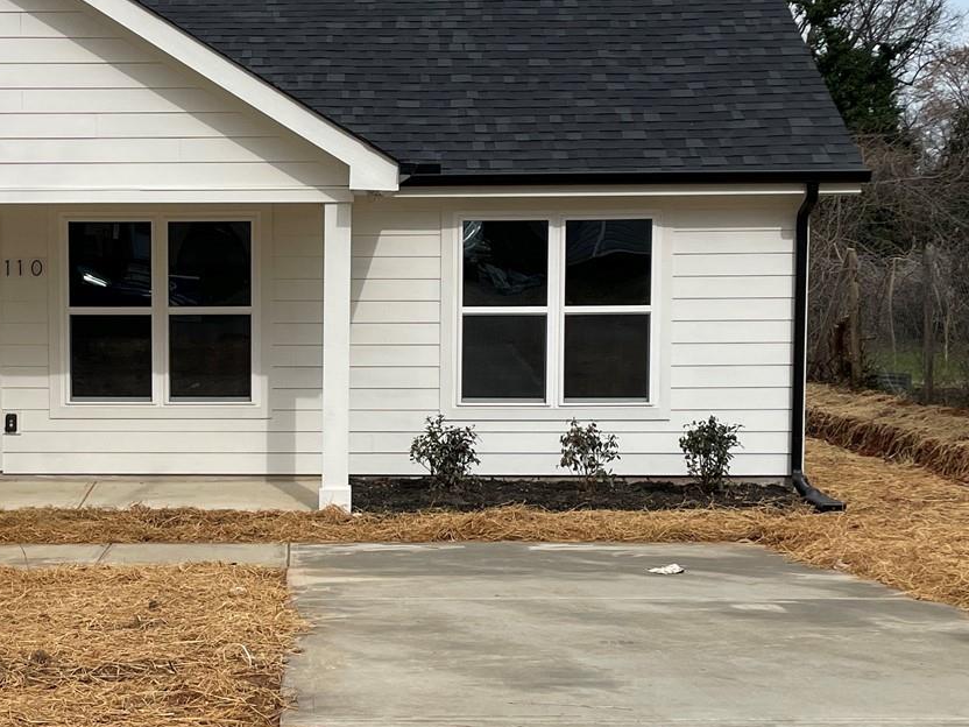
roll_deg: +0.2
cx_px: 224
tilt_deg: -3.2
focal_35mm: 64
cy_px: 408
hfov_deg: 29.7
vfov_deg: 22.9
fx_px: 1792
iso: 32
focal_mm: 4.2
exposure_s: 1/3125
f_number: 1.6
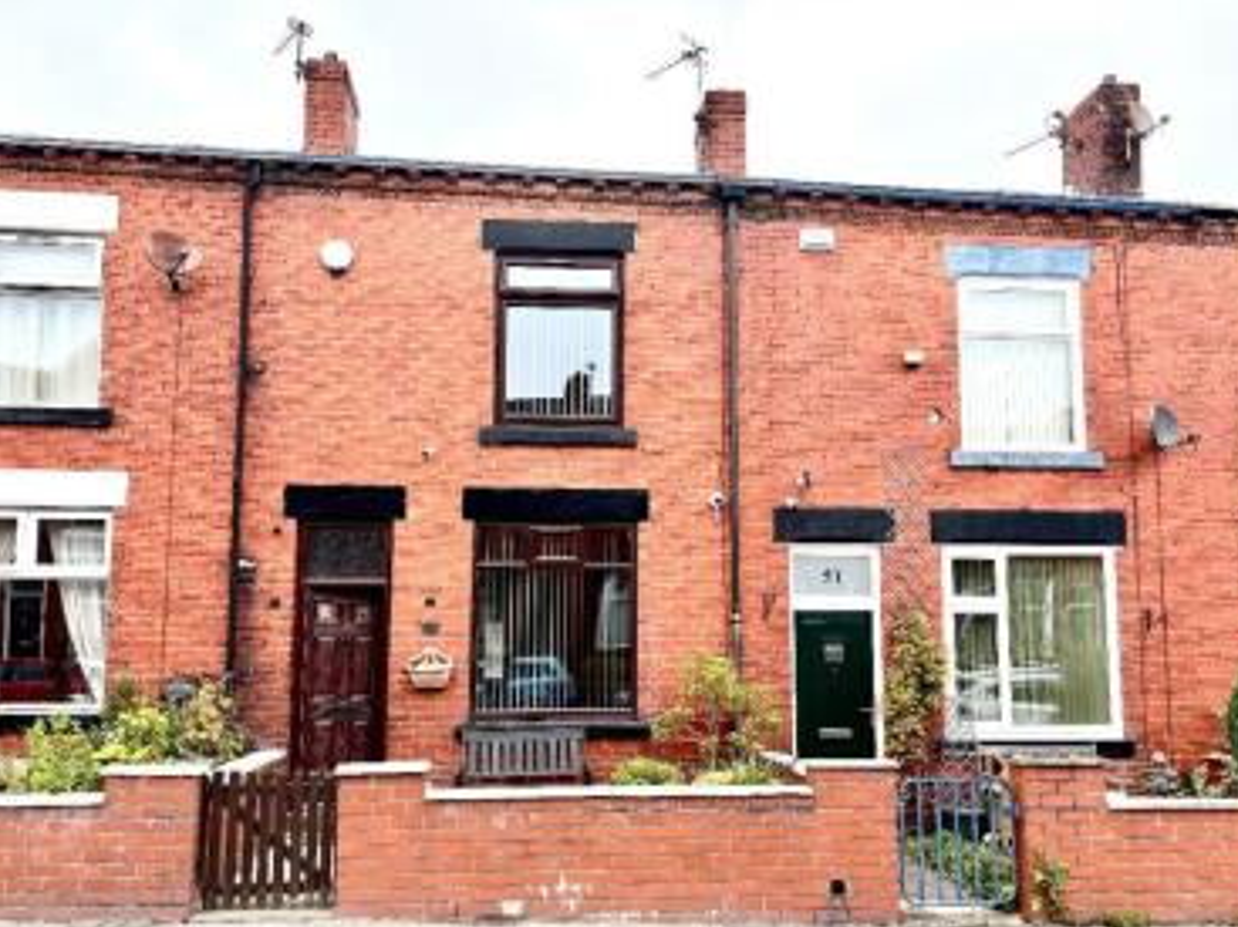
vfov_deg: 46.6
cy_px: 528
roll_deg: +0.0
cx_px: 595
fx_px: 1073
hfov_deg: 60.0
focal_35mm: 30
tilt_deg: +5.7
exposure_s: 1/361
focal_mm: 5.96
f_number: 1.6
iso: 64
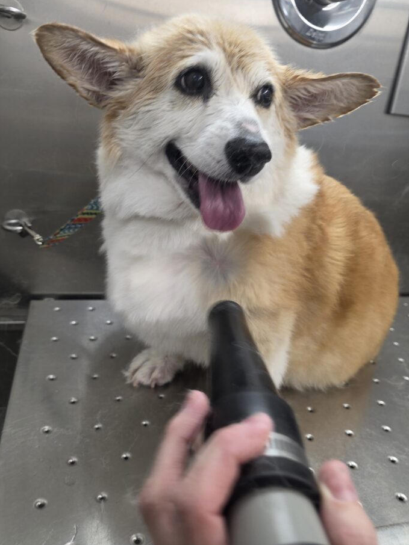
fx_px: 410
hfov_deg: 53.0
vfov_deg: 67.3
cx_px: 201
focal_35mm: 26
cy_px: 264
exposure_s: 1/120
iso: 160
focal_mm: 6.3
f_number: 1.7
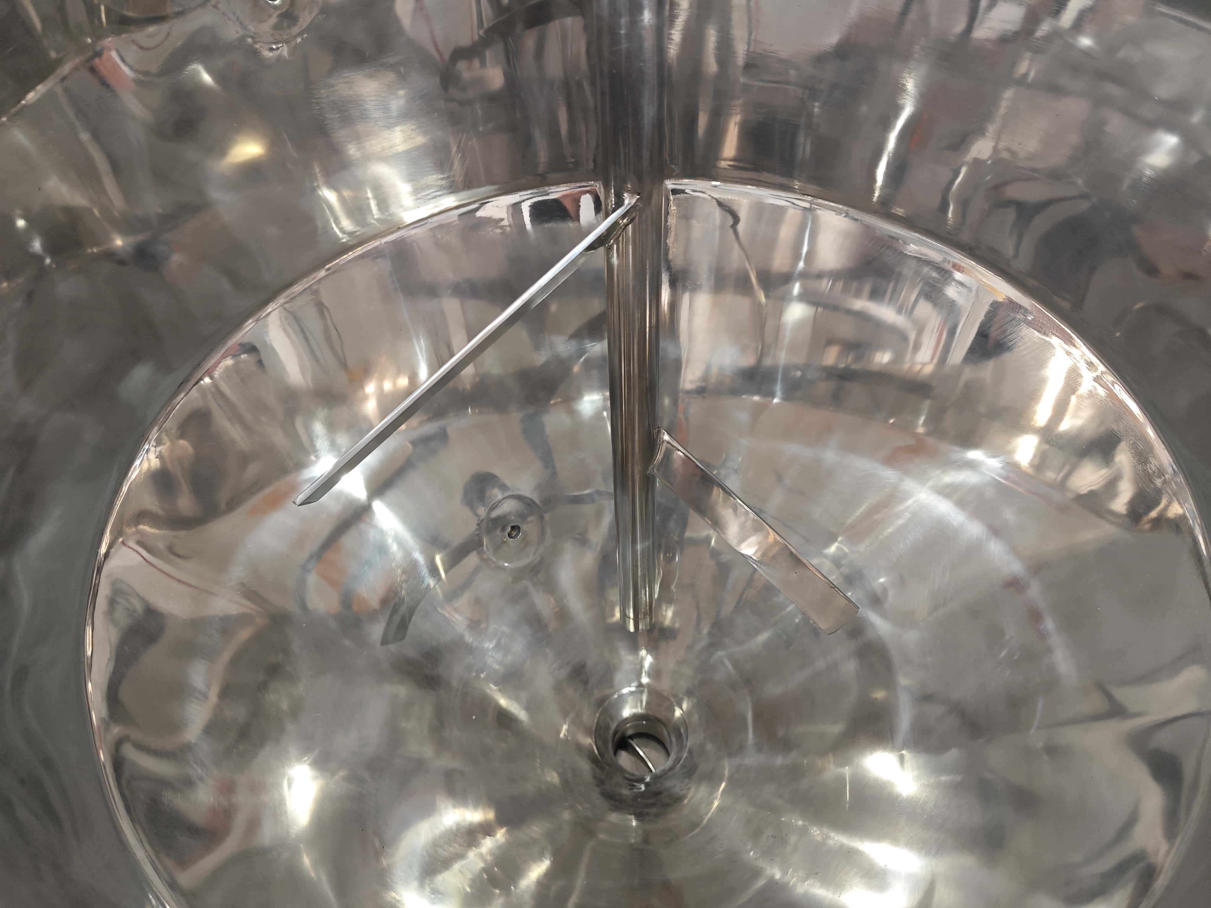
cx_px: 606
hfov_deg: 73.9
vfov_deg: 58.9
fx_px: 805
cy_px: 454
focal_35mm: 23
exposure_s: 1/33.3
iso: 320
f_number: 1.8
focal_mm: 5.43
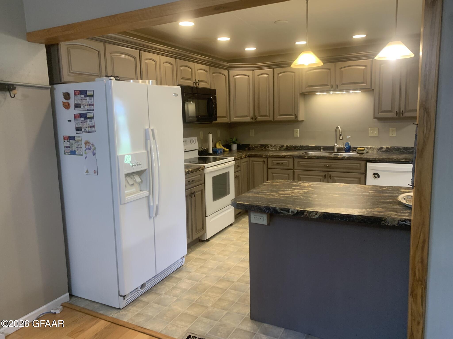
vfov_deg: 53.1
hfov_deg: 67.3
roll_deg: +2.7
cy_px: 170
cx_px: 226
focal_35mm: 26
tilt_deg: -7.4
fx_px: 340
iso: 160
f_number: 1.8
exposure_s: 1/60
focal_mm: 4.25
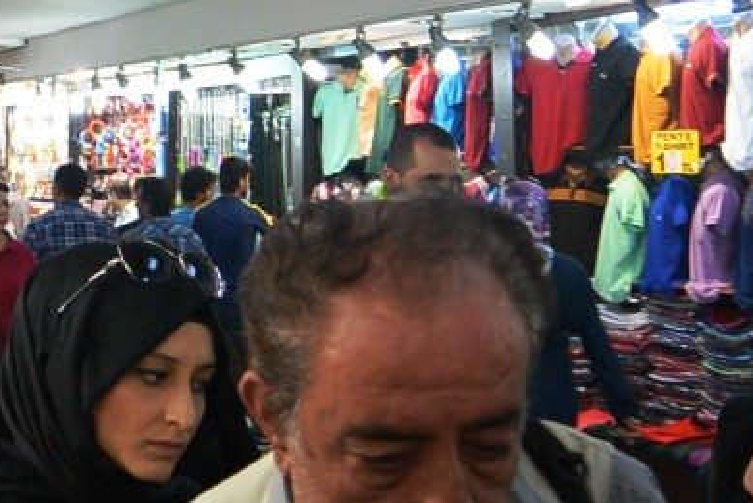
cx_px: -121
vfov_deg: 17.6
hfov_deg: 24.4
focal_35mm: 76
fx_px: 1590
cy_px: 11
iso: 560
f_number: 3.5
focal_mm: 11
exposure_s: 1/125
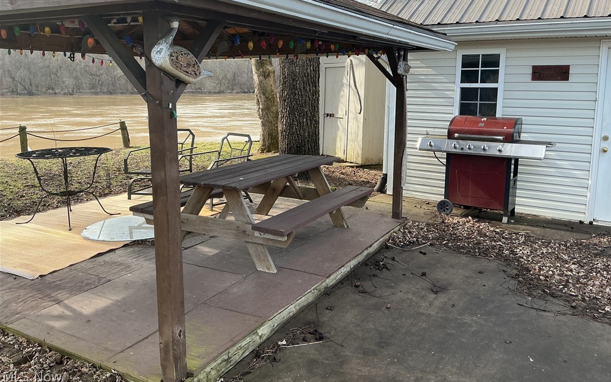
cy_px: 156
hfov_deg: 61.2
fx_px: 516
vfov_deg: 40.5
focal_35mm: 31
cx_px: 308
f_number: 1.8
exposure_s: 1/305
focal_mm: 3
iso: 25
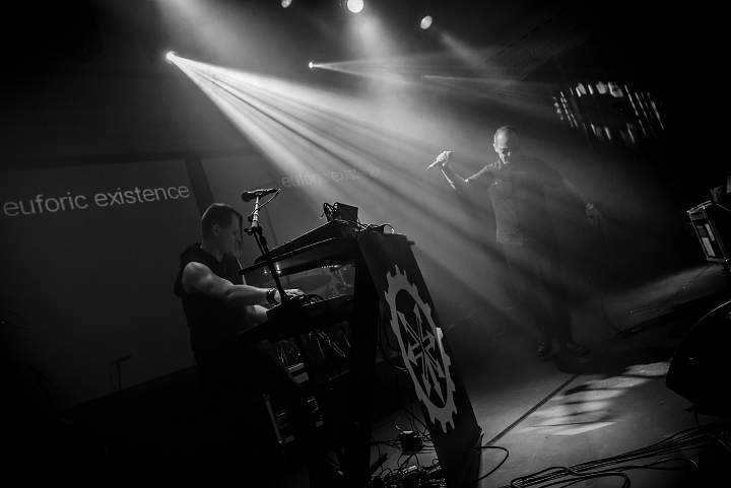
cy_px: 244
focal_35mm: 28
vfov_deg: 46.5
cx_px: 366
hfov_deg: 65.4
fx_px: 569
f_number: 4.5
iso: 3200
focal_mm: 28
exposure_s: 1/100
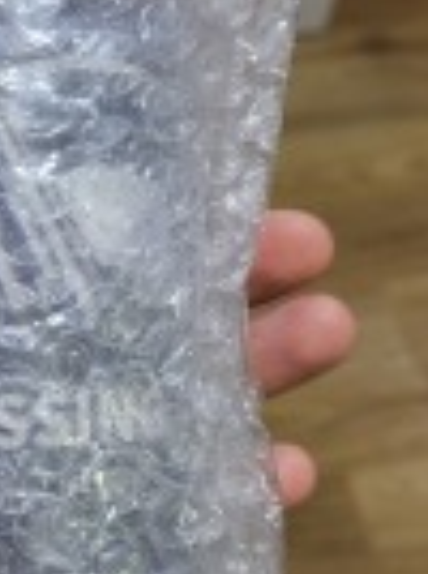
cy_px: 283
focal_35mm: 70
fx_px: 1158
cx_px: -81
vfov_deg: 27.8
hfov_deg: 19.7
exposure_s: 1/59
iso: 160
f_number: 1.8
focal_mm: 5.4
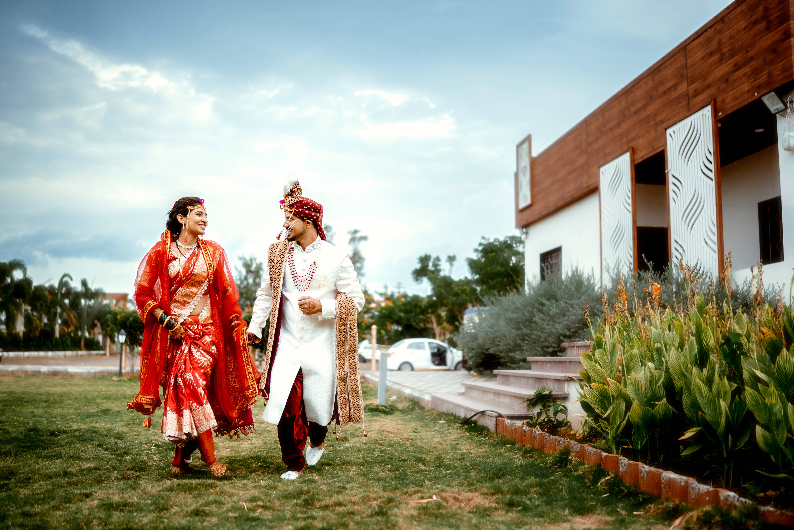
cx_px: 397
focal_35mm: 35
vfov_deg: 37.9
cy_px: 265
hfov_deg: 54.4
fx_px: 772
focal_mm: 35
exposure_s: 1/1000
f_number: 1.4
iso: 100
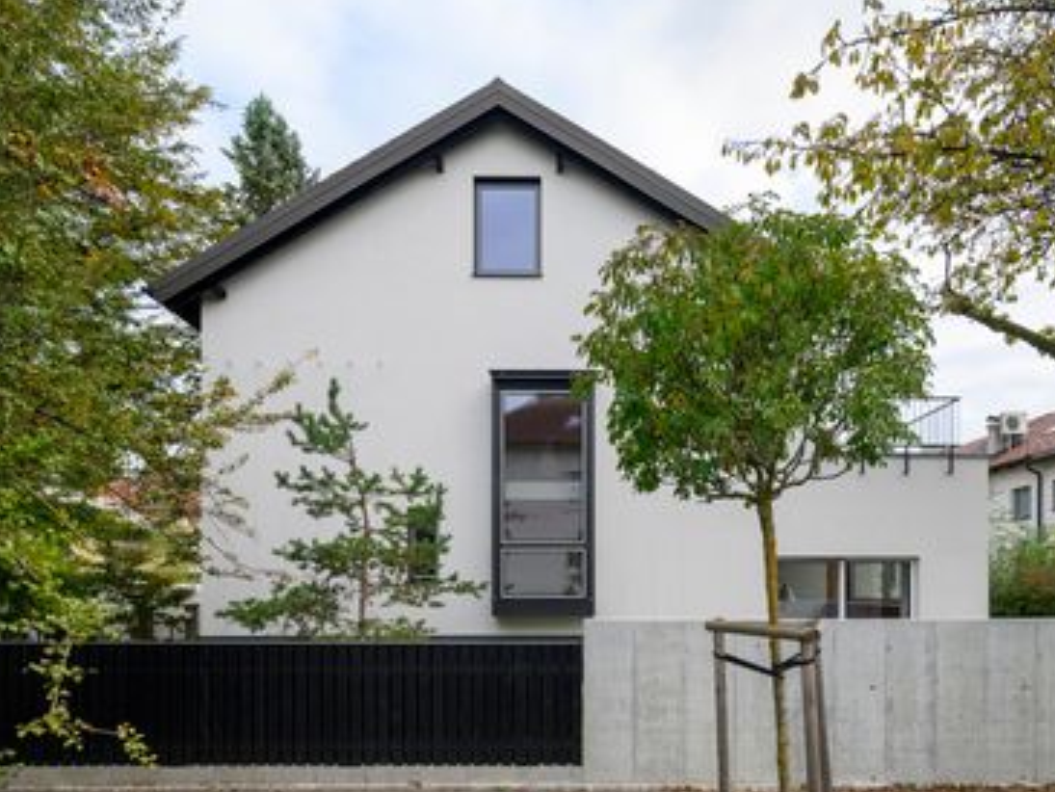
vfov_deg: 61.1
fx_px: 671
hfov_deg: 76.1
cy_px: 406
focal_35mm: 22
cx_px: 581
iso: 100
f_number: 10
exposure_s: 1/60
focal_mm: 19
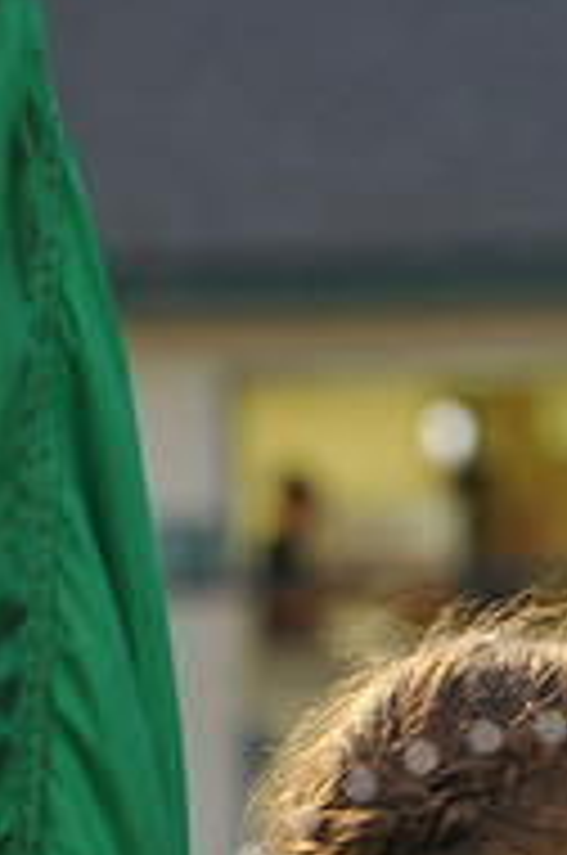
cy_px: 1246
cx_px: 608
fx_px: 9792
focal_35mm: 413
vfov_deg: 5.0
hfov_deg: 3.3
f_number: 6.3
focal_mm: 135
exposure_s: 1/100
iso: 1250
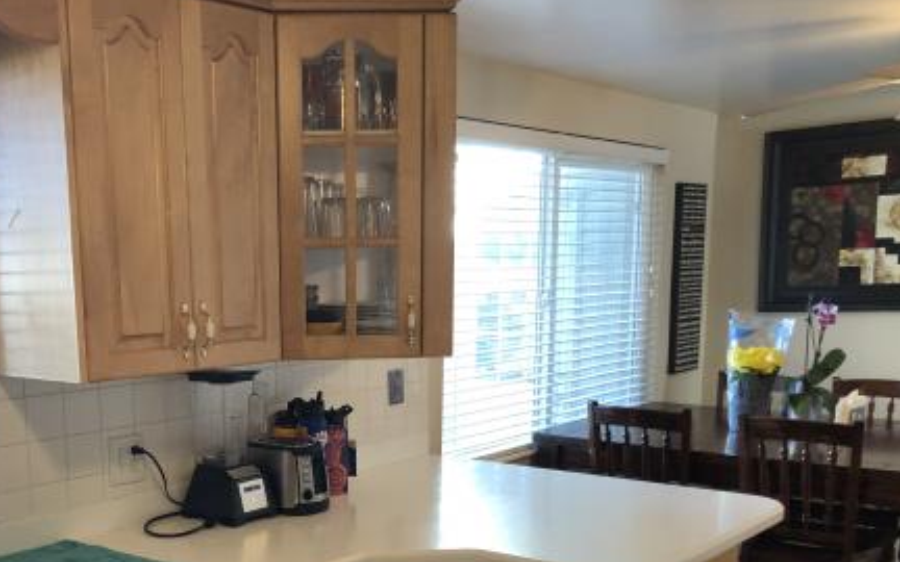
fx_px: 1079
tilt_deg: -12.5
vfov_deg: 28.3
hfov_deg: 44.7
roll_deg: +0.6
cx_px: 308
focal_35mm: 44
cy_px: 481
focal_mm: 3.99
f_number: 1.8
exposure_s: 1/30
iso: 40
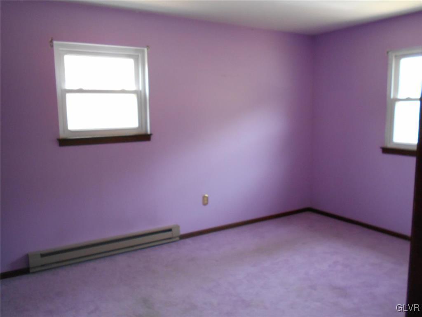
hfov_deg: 60.0
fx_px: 366
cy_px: 158
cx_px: 211
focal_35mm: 30
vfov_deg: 46.8
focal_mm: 5.1
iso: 320
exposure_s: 1/30
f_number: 3.4
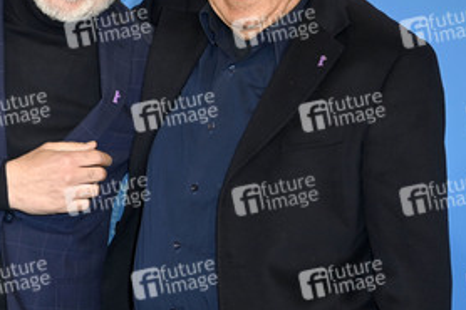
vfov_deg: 9.9
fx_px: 1785
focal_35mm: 138
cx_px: 130
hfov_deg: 14.8
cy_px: 70
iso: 800
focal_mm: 85
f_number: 5
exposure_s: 1/160
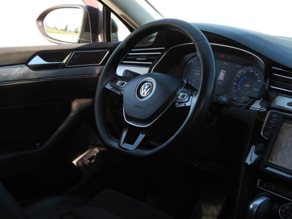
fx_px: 590
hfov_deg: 27.8
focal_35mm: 70
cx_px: 146
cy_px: 110
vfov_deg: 21.0
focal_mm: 12.6
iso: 100
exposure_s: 1/160
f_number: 3.5
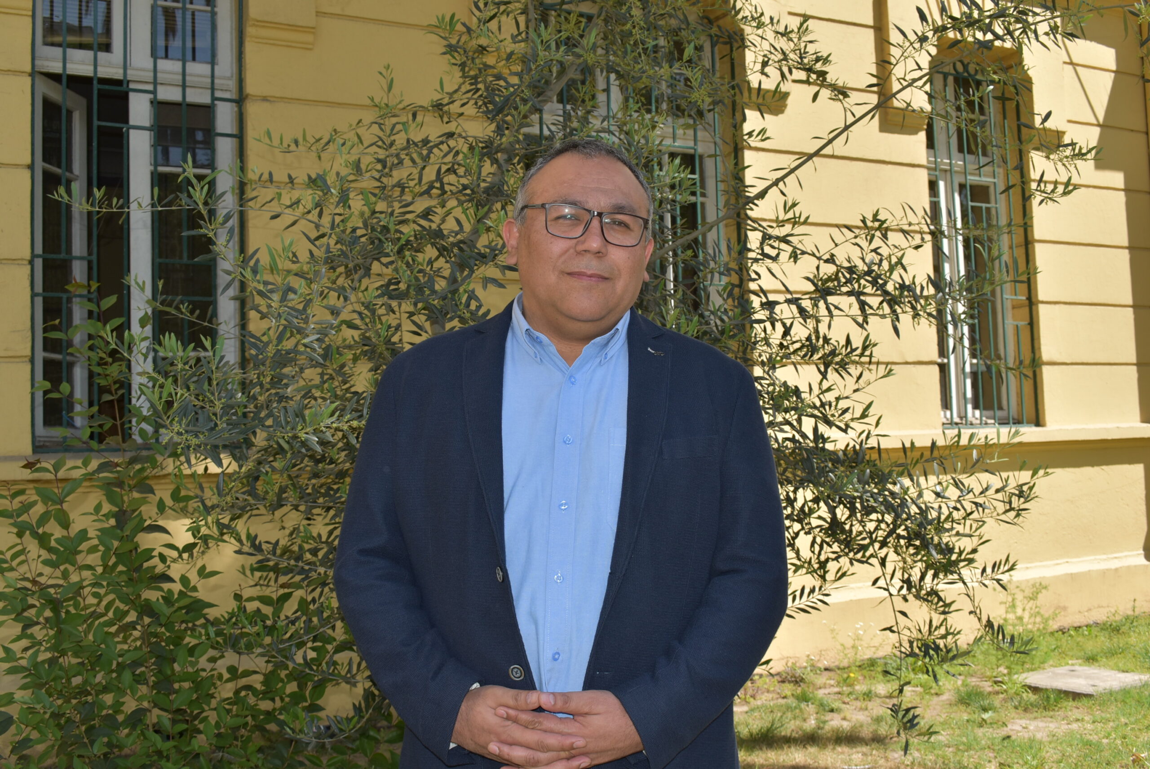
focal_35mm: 39
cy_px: 384
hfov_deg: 49.5
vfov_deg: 34.3
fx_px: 1247
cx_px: 575
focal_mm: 26
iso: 100
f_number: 9
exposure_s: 1/200
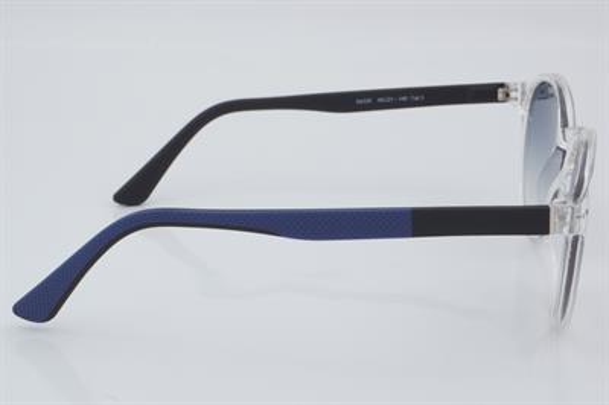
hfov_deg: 27.0
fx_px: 1268
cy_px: 202
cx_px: 304
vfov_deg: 18.2
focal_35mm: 75
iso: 100
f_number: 32
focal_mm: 50
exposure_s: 1/4
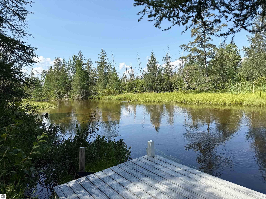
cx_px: 133
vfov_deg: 56.8
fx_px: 184
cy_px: 100
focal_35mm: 24
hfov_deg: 71.6
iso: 80
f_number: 1.78
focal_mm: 6.76
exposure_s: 1/3145
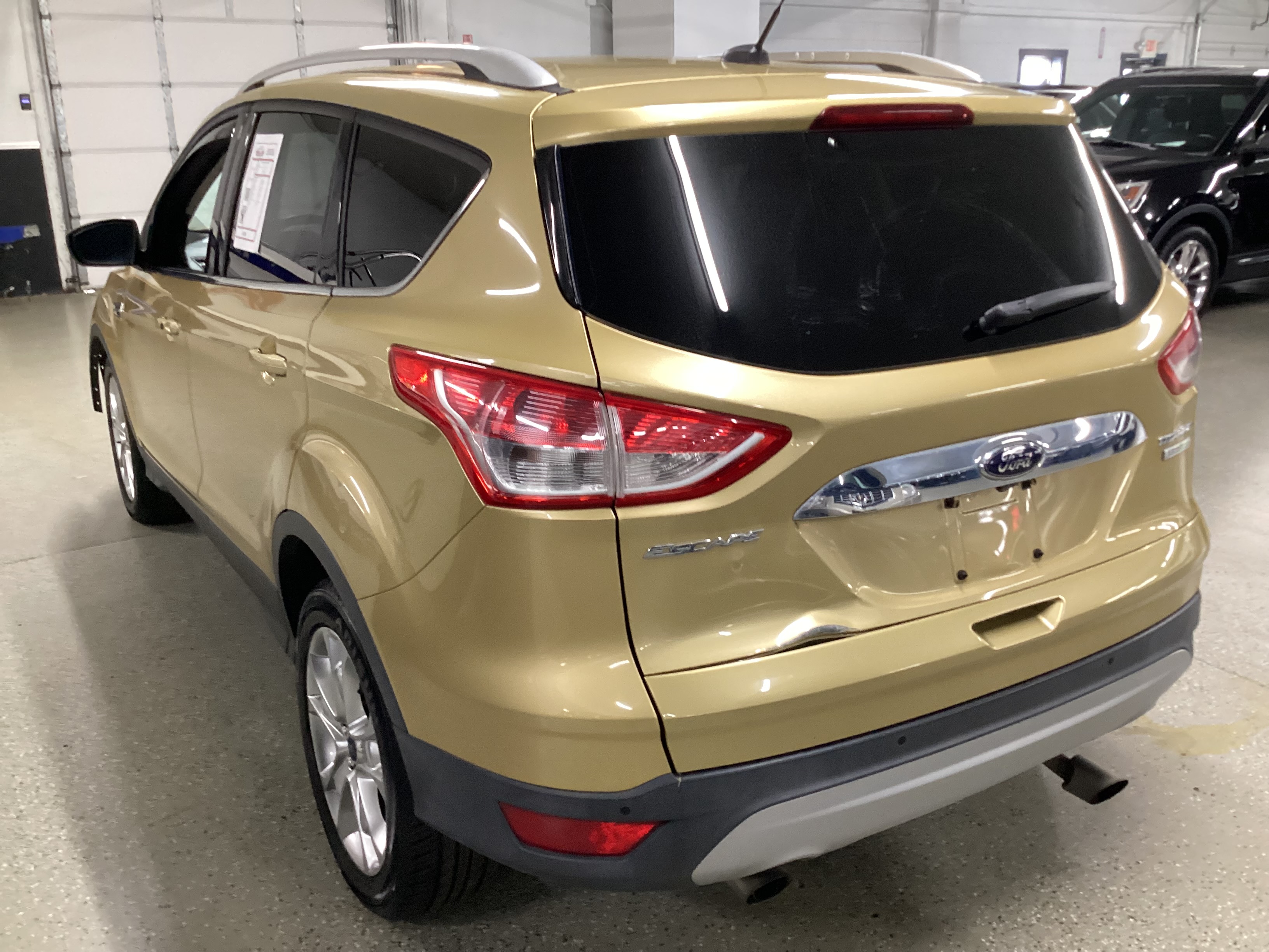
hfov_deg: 58.4
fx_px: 1136
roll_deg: -0.8
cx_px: 634
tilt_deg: -21.0
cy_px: 476
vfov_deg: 45.4
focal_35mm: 31
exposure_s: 1/40
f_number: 2.4
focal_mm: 3.3
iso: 250
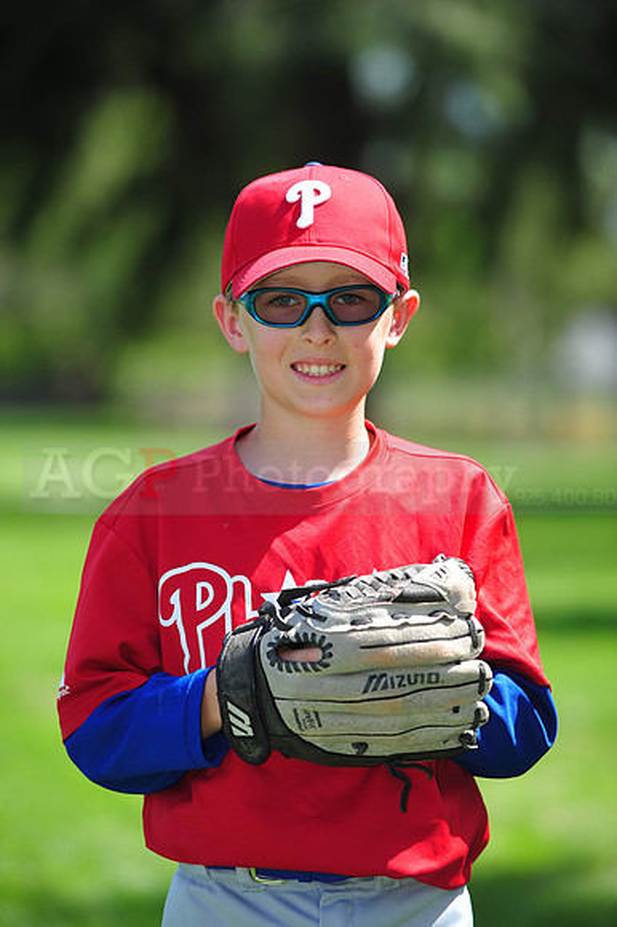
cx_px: 308
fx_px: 5147
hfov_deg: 6.9
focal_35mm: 200
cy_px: 464
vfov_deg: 10.3
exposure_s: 1/640
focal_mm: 200
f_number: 4.5
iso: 200
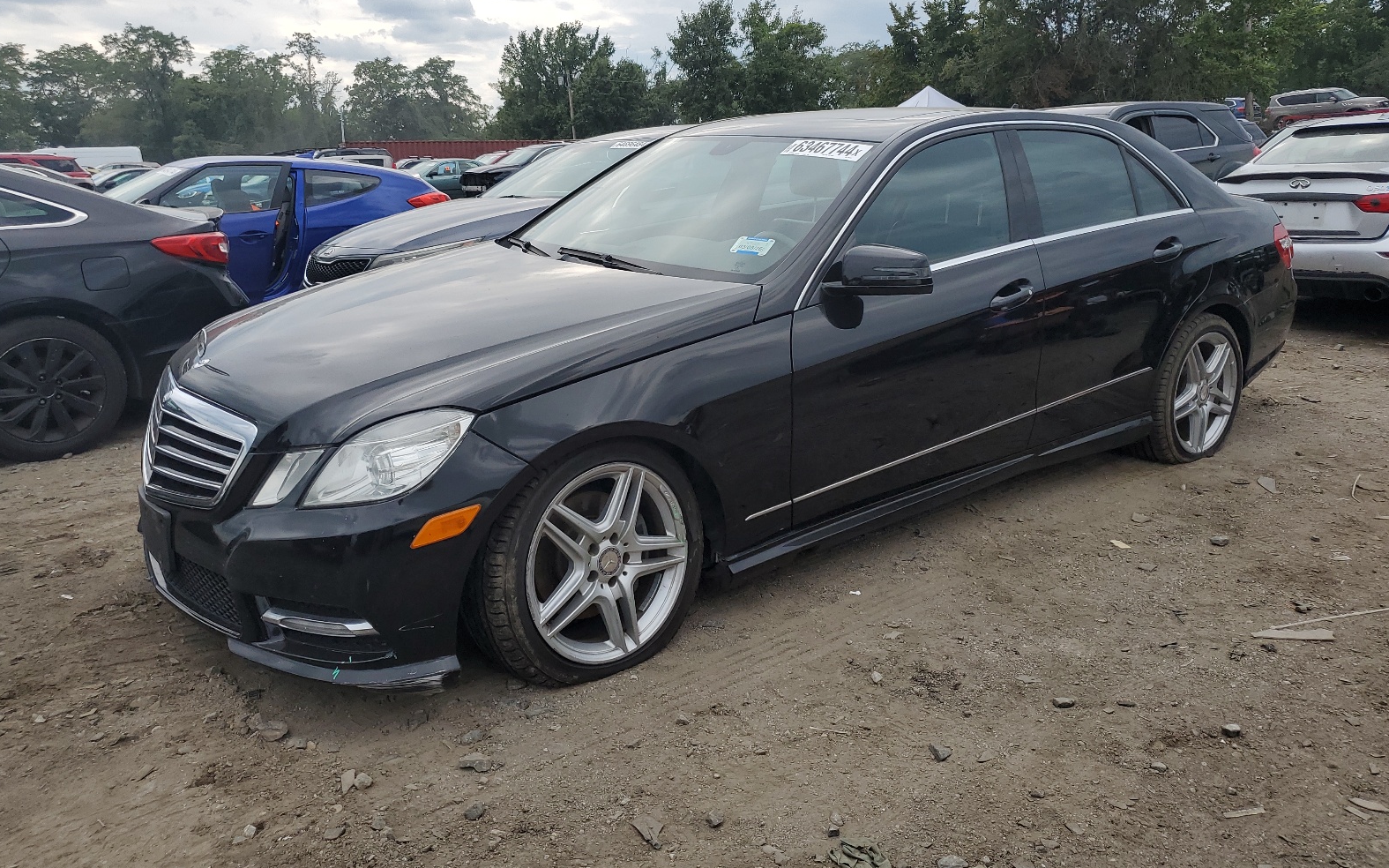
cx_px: 703
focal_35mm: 28
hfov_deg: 66.5
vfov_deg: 44.5
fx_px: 1060
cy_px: 392
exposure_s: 1/2500
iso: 50
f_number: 1.5
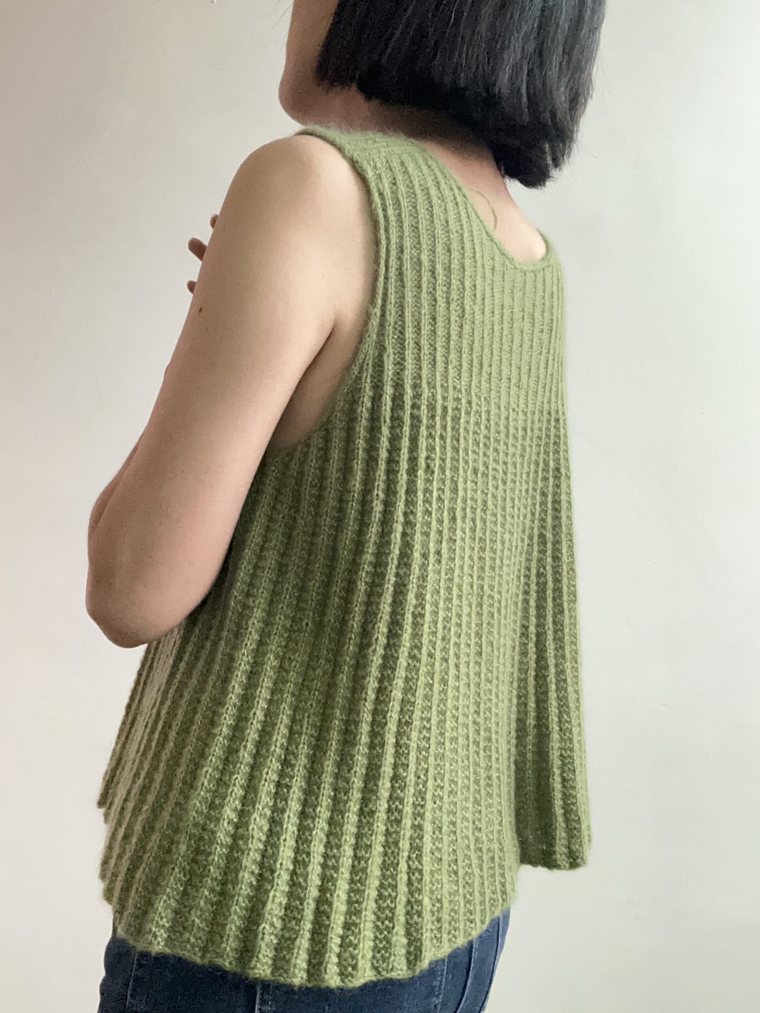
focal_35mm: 30
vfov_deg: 60.0
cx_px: 380
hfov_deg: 46.8
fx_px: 878
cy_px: 506
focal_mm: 2.69
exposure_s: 1/30
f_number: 1.9
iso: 640
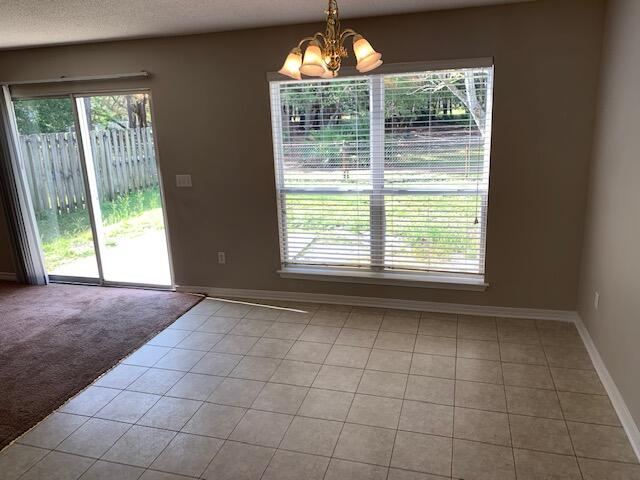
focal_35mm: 26
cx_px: 320
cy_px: 240
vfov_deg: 53.1
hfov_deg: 67.3
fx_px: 481
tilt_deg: -15.0
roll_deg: +1.6
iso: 25
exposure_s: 1/120
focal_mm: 4.25
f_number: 1.8
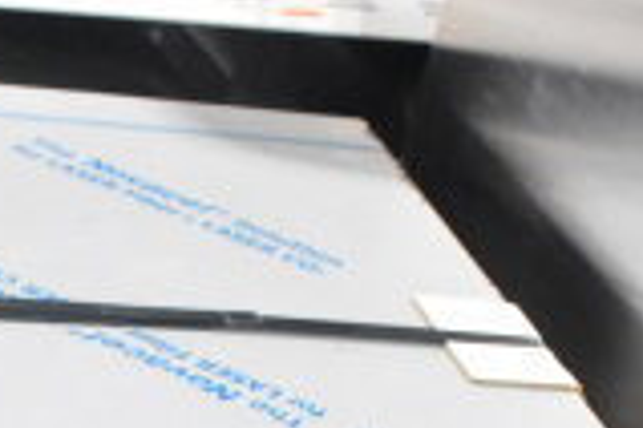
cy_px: 810
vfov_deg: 10.5
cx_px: -121
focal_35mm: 121
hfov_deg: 16.3
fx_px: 2160
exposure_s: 1/200
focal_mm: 21
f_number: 7.1
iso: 6400
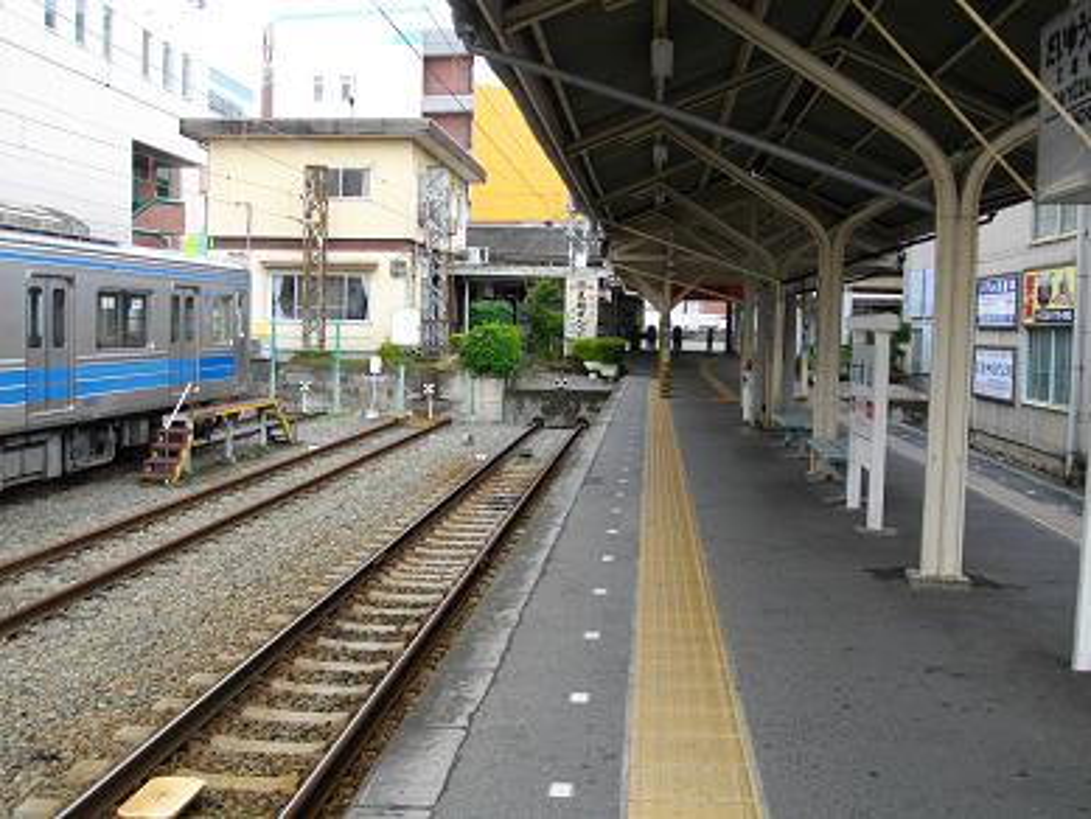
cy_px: 410
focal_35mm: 40
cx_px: 546
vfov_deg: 36.0
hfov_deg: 46.8
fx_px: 1261
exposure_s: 1/250
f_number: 3.2
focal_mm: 7.1
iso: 100
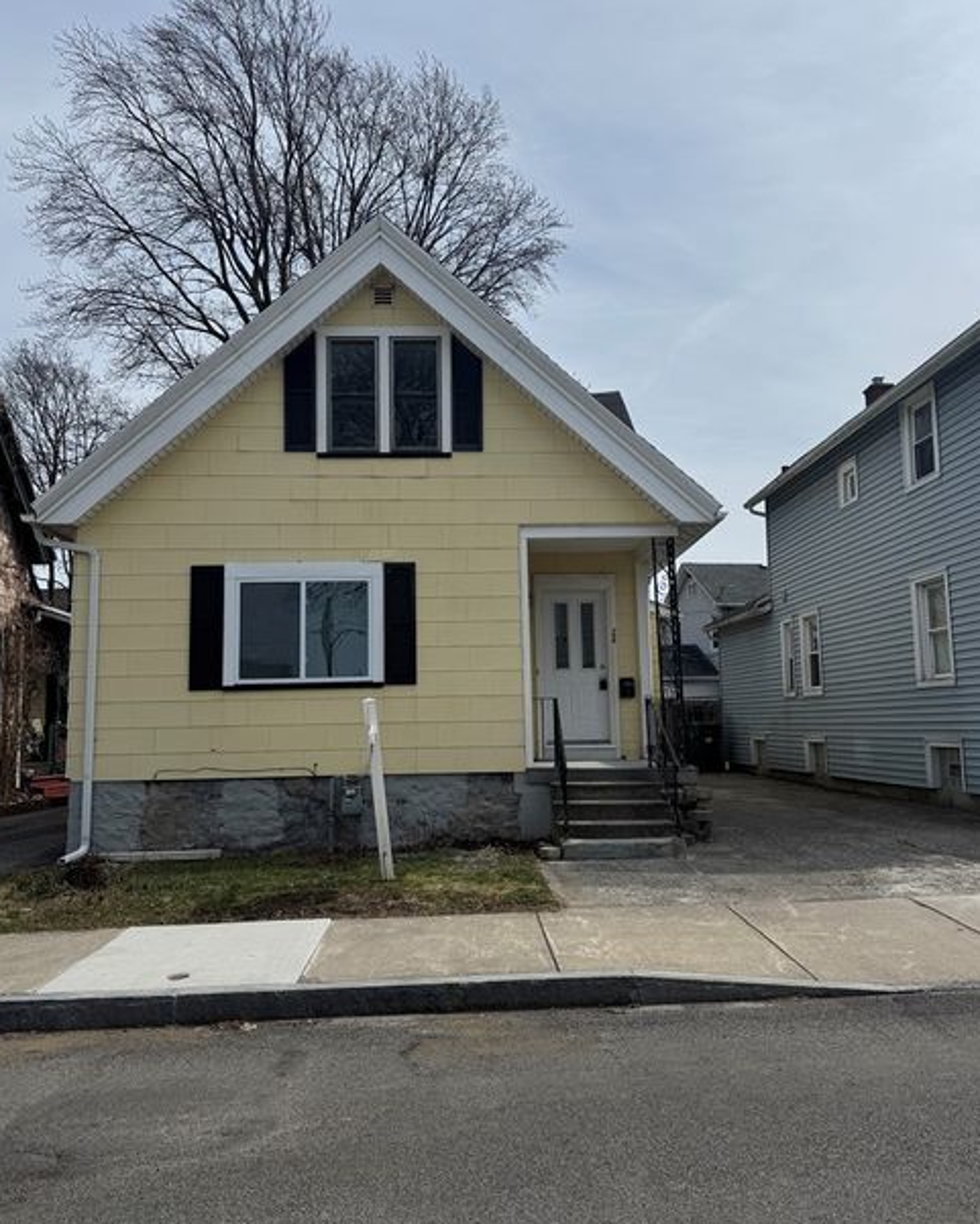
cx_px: 489
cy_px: 610
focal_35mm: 26
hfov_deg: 54.9
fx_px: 942
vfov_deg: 66.0
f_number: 1.78
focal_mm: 6.76
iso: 80
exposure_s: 1/7937
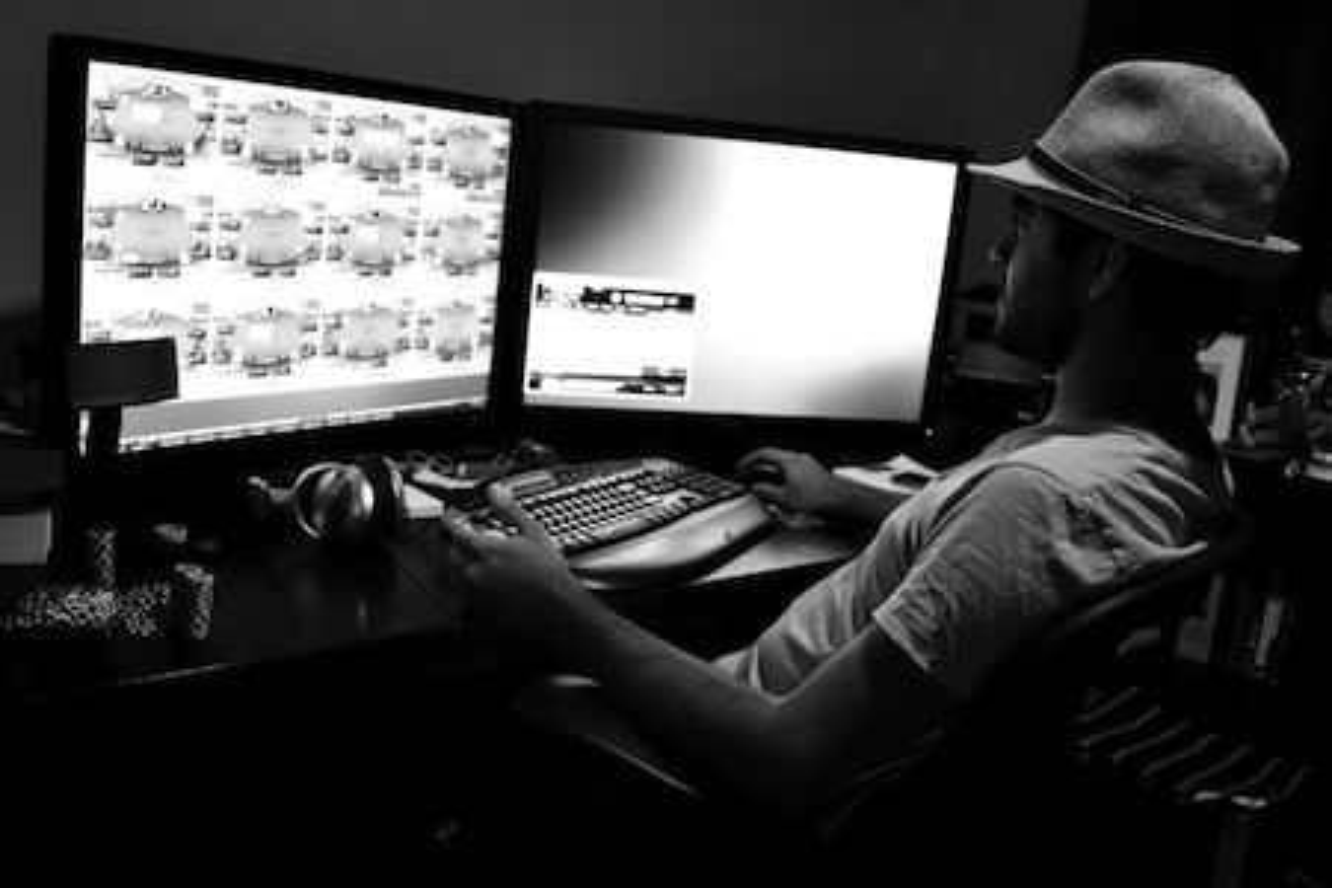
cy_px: 444
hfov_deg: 61.9
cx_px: 666
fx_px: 1110
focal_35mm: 30
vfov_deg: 43.6
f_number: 4
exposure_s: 1/30
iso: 1400
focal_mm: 20
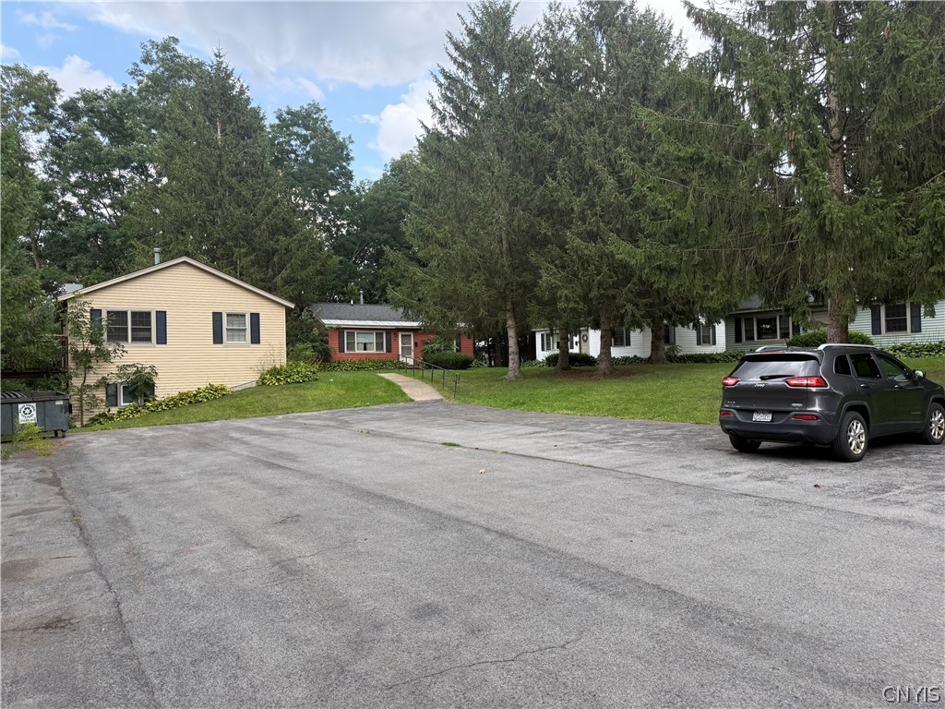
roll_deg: +0.7
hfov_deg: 71.6
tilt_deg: +1.1
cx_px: 472
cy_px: 354
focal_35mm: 24
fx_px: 655
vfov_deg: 56.8
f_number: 1.78
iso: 100
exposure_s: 1/637
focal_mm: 6.76
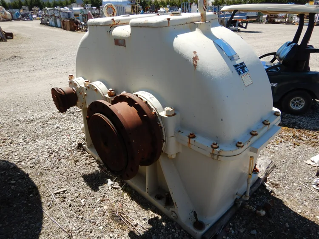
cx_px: 160
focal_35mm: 24
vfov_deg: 56.8
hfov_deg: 71.6
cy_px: 120
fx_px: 221
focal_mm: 4.3
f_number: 2.8
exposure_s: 1/1000
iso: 125
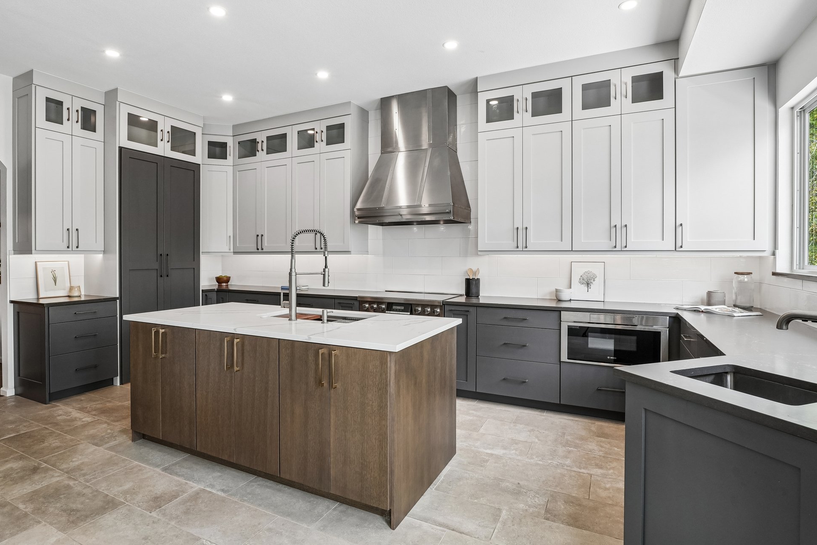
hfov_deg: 91.5
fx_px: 398
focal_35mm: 18
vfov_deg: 68.7
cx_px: 391
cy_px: 258
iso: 320
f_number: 8
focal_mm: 11
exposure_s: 1/30
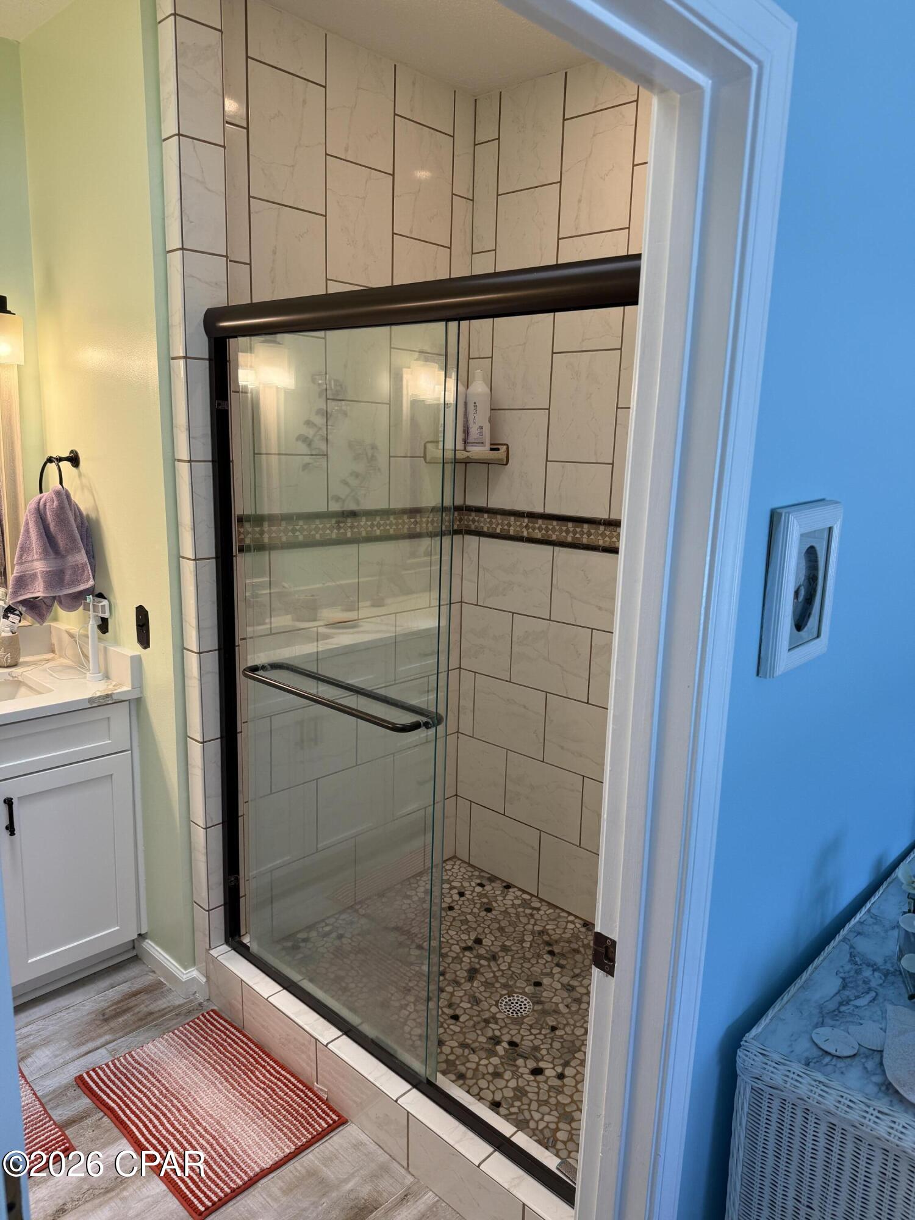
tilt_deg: -9.9
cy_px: 610
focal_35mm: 24
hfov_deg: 56.8
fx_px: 846
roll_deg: -2.8
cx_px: 458
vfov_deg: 71.6
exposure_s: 1/240
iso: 100
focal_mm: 6.76
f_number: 1.78
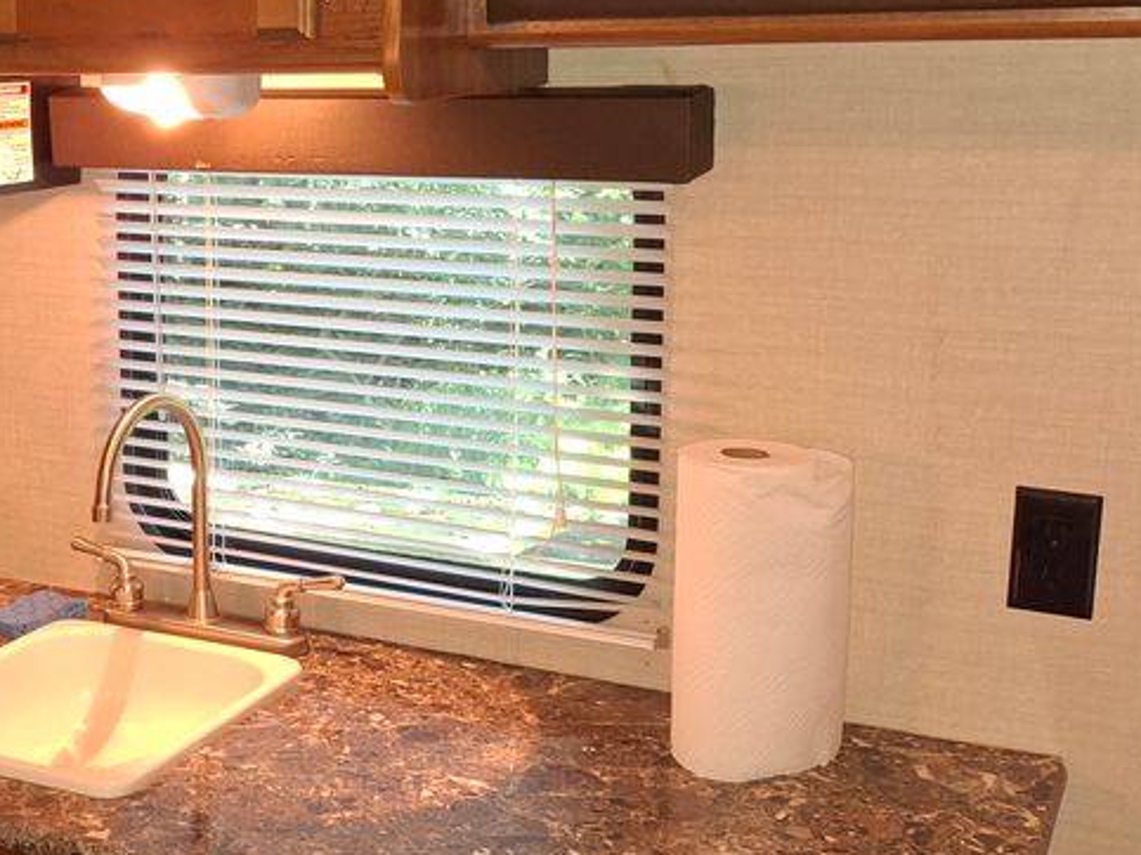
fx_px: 1747
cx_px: 146
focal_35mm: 53
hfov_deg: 34.5
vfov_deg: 27.4
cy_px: 314
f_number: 1.8
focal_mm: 4.69
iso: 25
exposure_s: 1/40
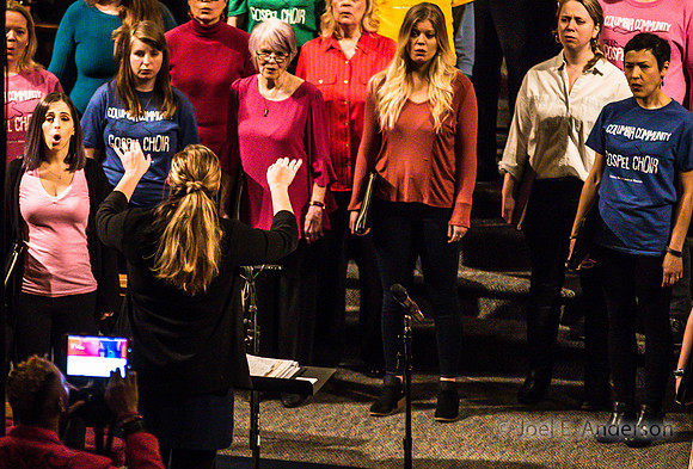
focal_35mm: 299
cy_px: 244
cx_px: 217
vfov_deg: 4.7
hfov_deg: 6.9
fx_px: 5780
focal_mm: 200
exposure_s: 1/250
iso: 6400
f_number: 2.8
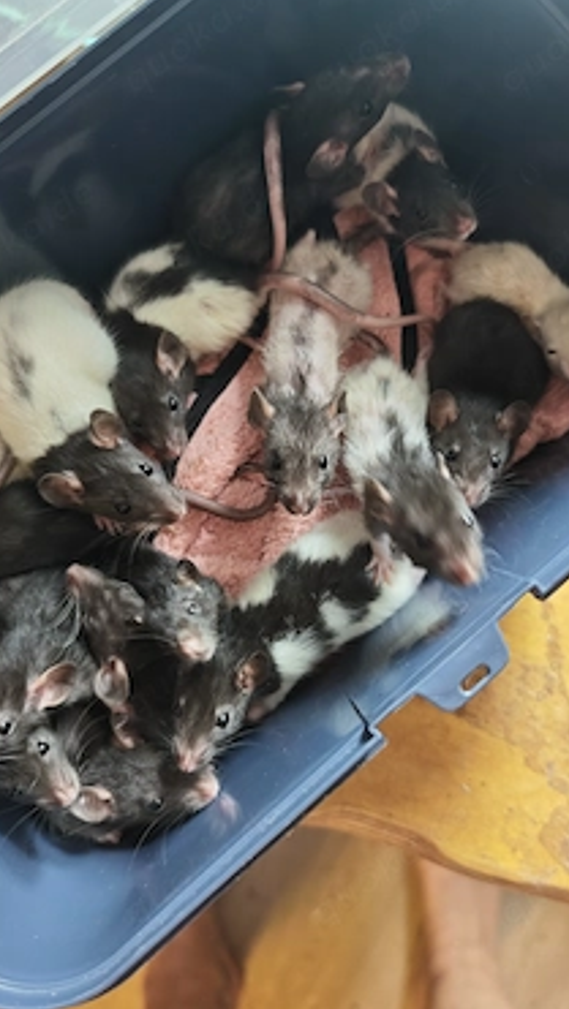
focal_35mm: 27
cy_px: 490
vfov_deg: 69.8
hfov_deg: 42.9
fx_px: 723
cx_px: 302
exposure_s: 1/50
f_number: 1.63
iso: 400
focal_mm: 8.72
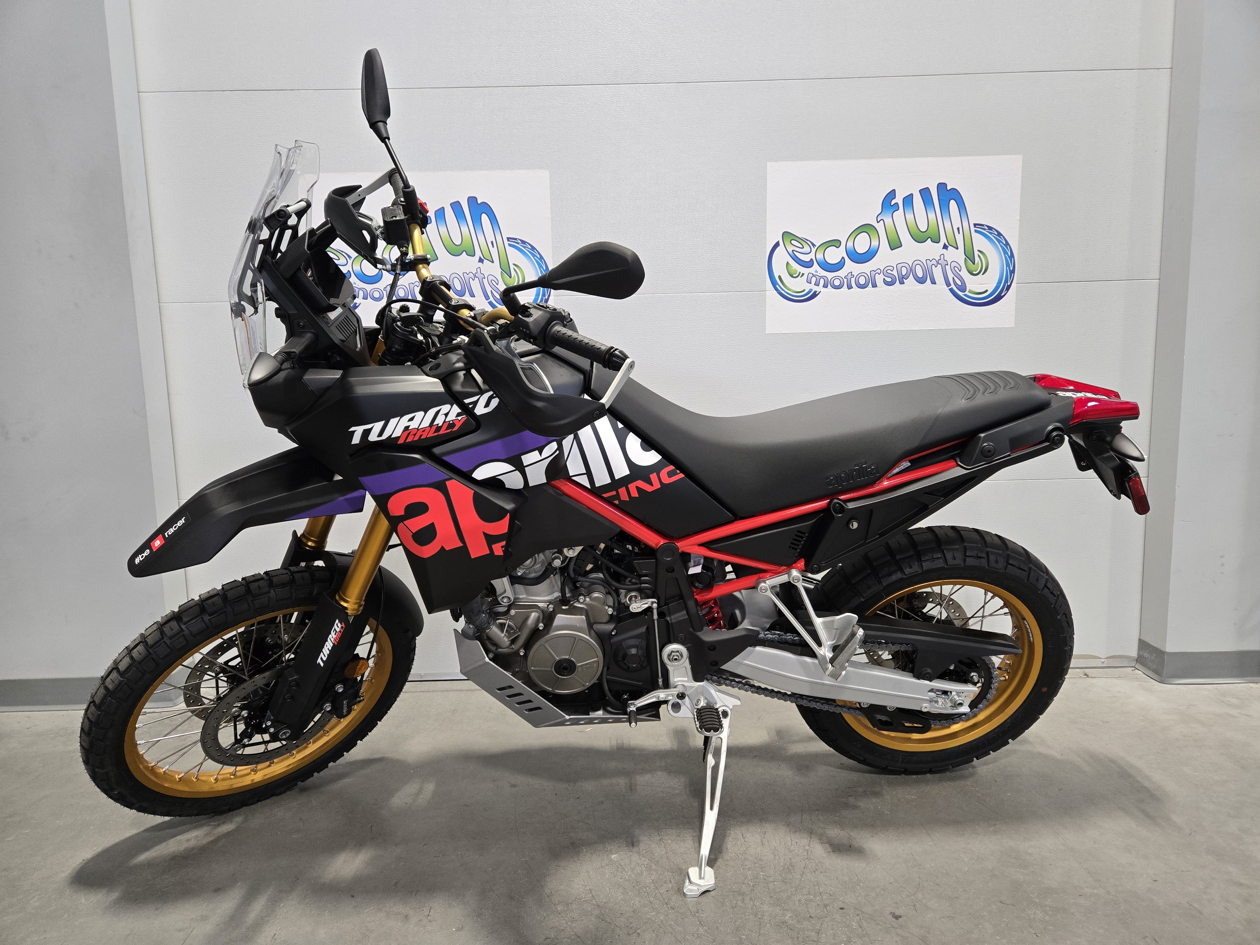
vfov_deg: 58.9
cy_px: 472
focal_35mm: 23
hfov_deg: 73.9
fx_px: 837
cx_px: 630
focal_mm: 5.4
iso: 320
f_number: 1.8
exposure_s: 1/120
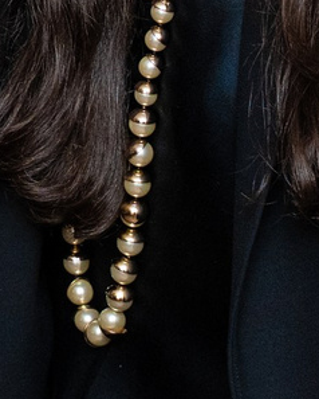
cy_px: -371
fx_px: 4079
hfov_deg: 4.4
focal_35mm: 346
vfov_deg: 5.5
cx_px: -541
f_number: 4
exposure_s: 1/200
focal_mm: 42.8
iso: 1600
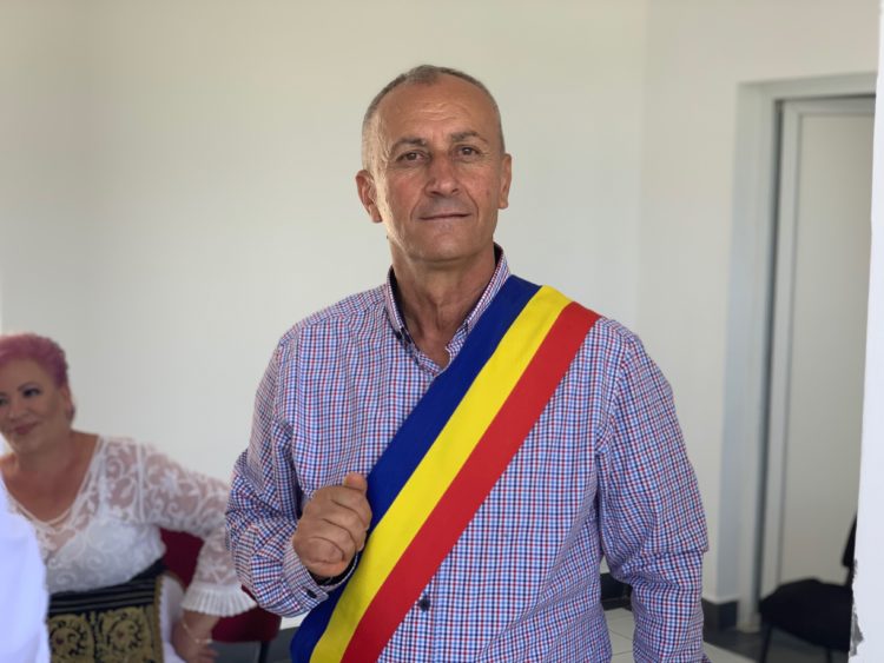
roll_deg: +0.2
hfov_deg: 36.8
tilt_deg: -7.1
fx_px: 1328
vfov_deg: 28.0
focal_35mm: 52
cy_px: 332
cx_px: 442
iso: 25
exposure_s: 1/122
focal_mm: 6
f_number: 2.4
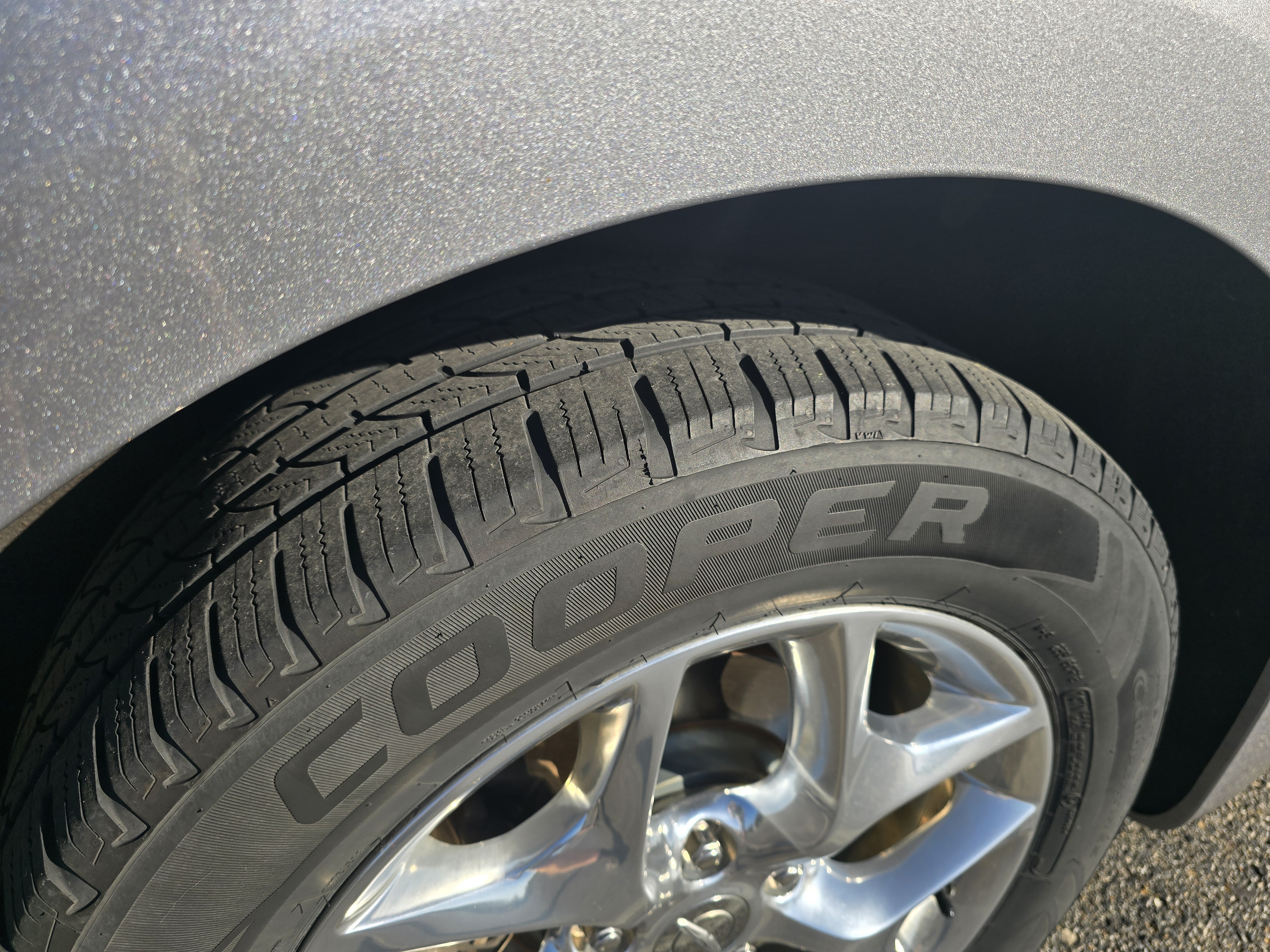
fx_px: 844
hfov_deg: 73.9
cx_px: 635
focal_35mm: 23
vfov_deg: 58.9
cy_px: 476
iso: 12
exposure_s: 1/476
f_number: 1.7
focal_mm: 6.3
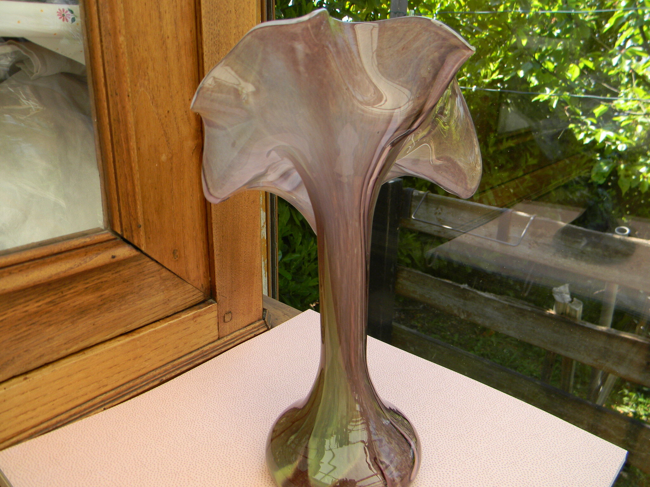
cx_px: 325
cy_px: 244
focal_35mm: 28
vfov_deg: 49.7
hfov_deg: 63.4
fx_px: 526
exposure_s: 1/143
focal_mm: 5
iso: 80
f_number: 3.5
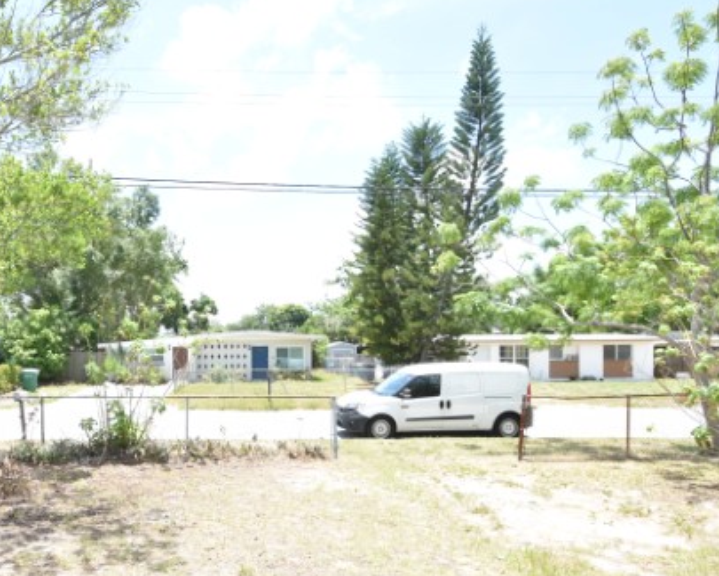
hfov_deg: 65.8
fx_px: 532
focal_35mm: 25
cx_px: 225
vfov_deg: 56.2
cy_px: 354
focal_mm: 10
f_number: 8
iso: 250
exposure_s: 1/250
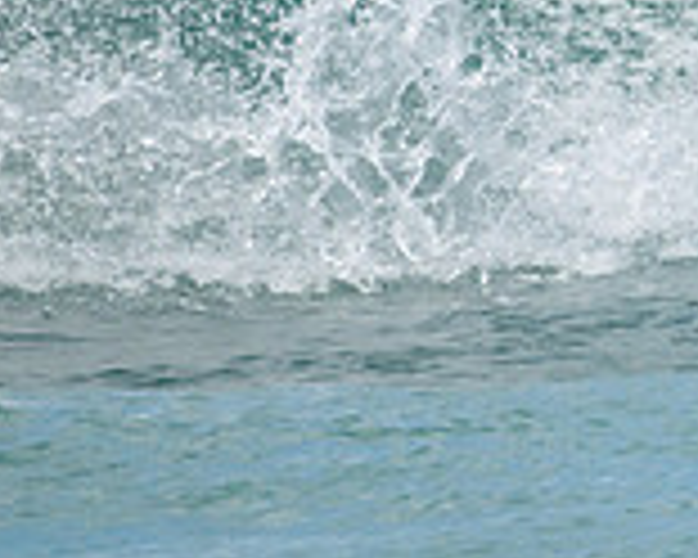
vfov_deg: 0.6
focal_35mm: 2810
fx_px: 58049
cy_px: -34
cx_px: 1283
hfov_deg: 0.7
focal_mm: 800
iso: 1000
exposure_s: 1/2000
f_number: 11
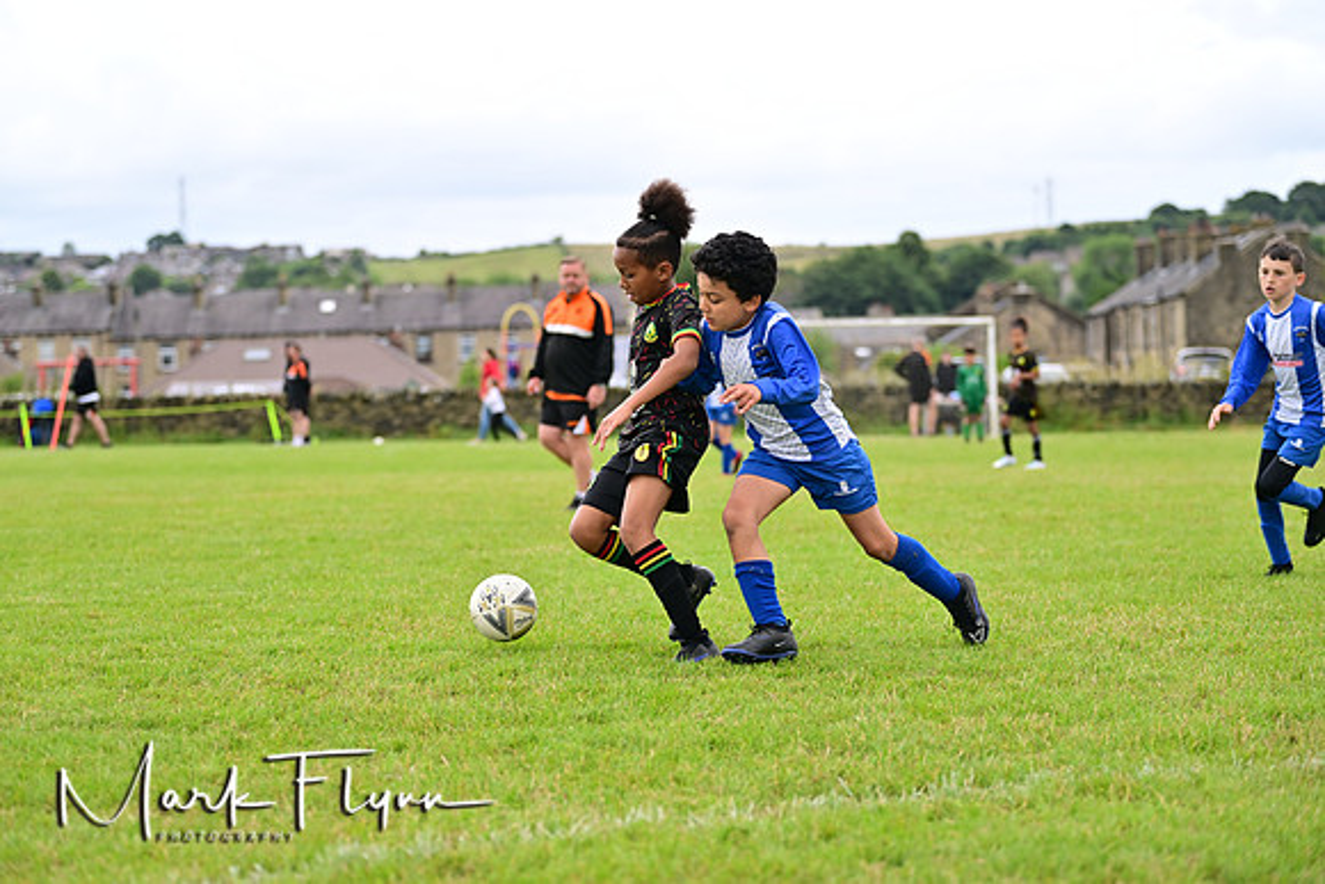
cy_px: 442
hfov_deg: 25.7
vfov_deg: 17.3
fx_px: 2908
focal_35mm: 79
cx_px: 662
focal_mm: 79
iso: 400
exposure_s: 1/2000
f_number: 2.5
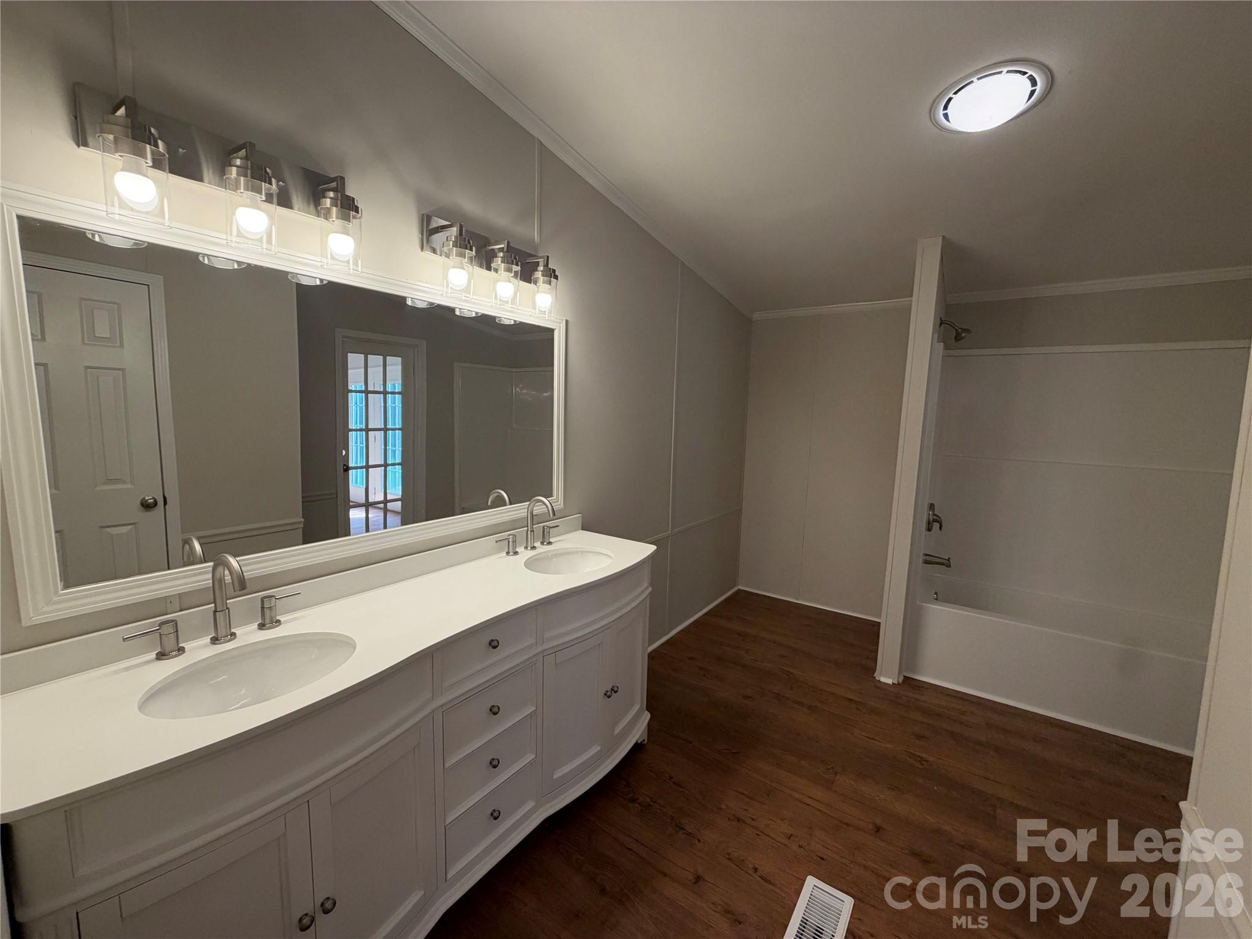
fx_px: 506
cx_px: 626
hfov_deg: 102.1
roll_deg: -1.1
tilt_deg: -5.9
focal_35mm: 14
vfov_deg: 85.7
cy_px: 470
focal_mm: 2.22
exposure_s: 1/120
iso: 160
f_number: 2.2
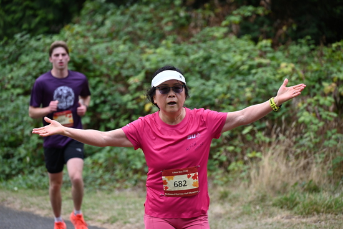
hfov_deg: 10.3
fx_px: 1906
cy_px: 114
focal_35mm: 200
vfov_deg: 6.9
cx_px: 172
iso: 400
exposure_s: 1/320
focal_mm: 200
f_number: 6.3
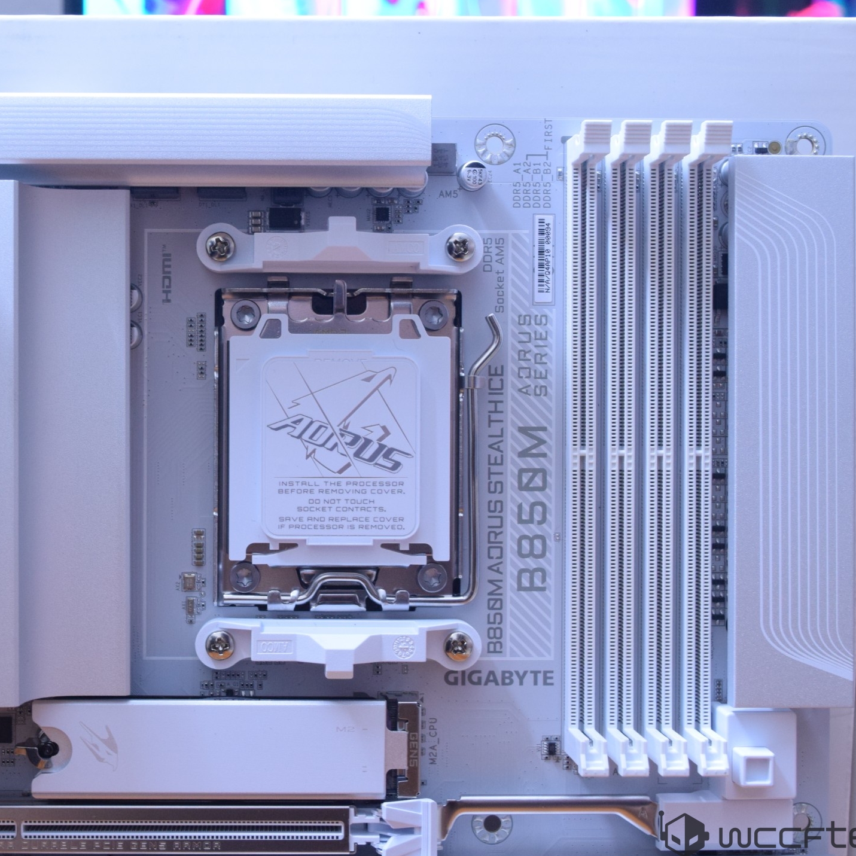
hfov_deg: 28.6
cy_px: 428
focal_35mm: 60
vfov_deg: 28.8
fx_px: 1669
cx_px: 279
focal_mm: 31
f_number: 8
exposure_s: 1/8
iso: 1600
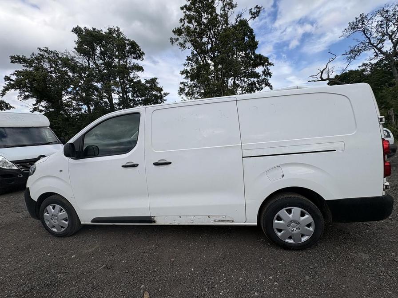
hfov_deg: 102.1
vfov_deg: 85.7
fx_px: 161
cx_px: 199
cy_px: 149
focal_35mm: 14
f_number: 2.2
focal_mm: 2.22
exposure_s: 1/1976
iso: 40
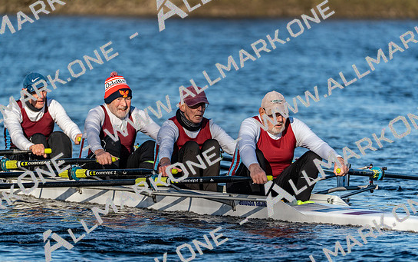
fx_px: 5401
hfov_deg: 4.4
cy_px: 144
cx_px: 199
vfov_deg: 2.8
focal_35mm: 474
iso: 400
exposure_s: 1/2000
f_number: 6.3
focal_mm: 437
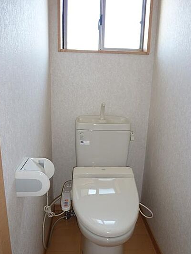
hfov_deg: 49.7
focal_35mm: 28
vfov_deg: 63.4
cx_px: 92
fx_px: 206
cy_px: 133
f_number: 2.8
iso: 100
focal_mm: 4.5
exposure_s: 1/30
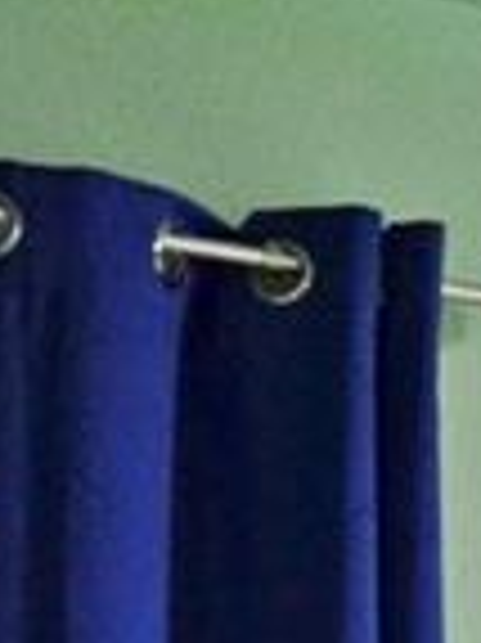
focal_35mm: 161
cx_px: 2203
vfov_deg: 11.3
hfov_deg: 6.4
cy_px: 1194
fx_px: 2987
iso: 800
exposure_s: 1/25
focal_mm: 10
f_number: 4
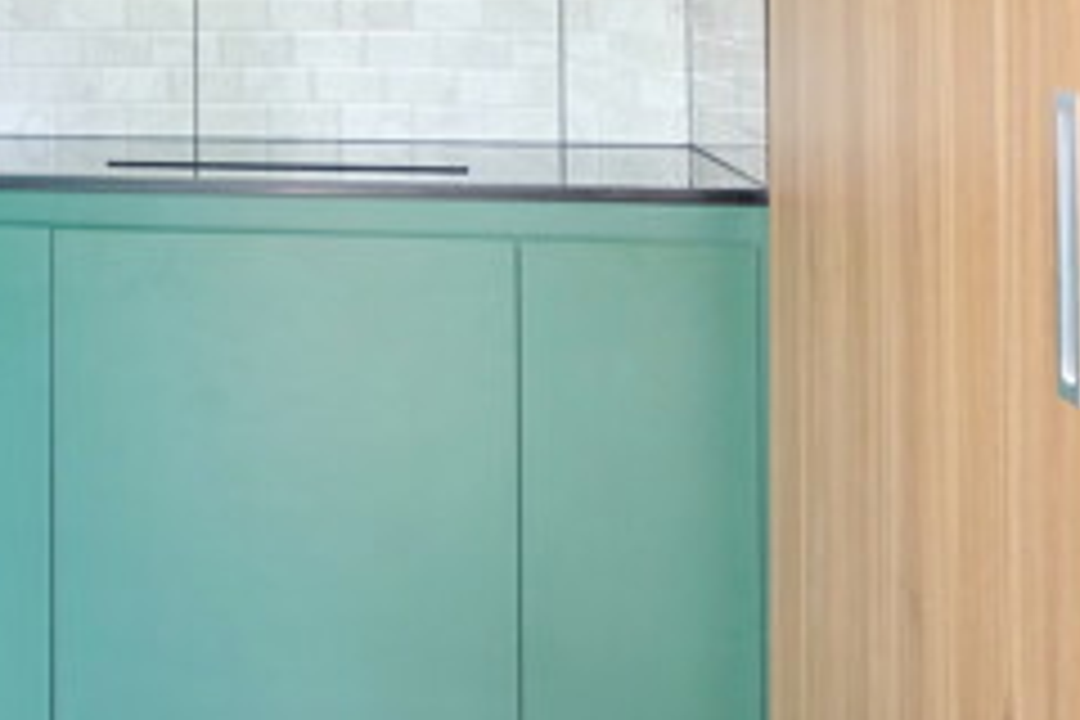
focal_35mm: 60
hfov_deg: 30.6
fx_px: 1800
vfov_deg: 21.3
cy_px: -94
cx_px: -40
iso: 640
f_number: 3.5
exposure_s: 1/30
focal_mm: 16
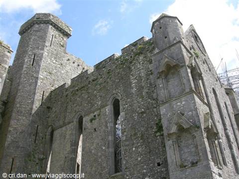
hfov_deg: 51.4
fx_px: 249
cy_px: 90
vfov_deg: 39.7
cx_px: 120
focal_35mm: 36
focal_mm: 7.5
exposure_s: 1/249
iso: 64
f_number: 4.8
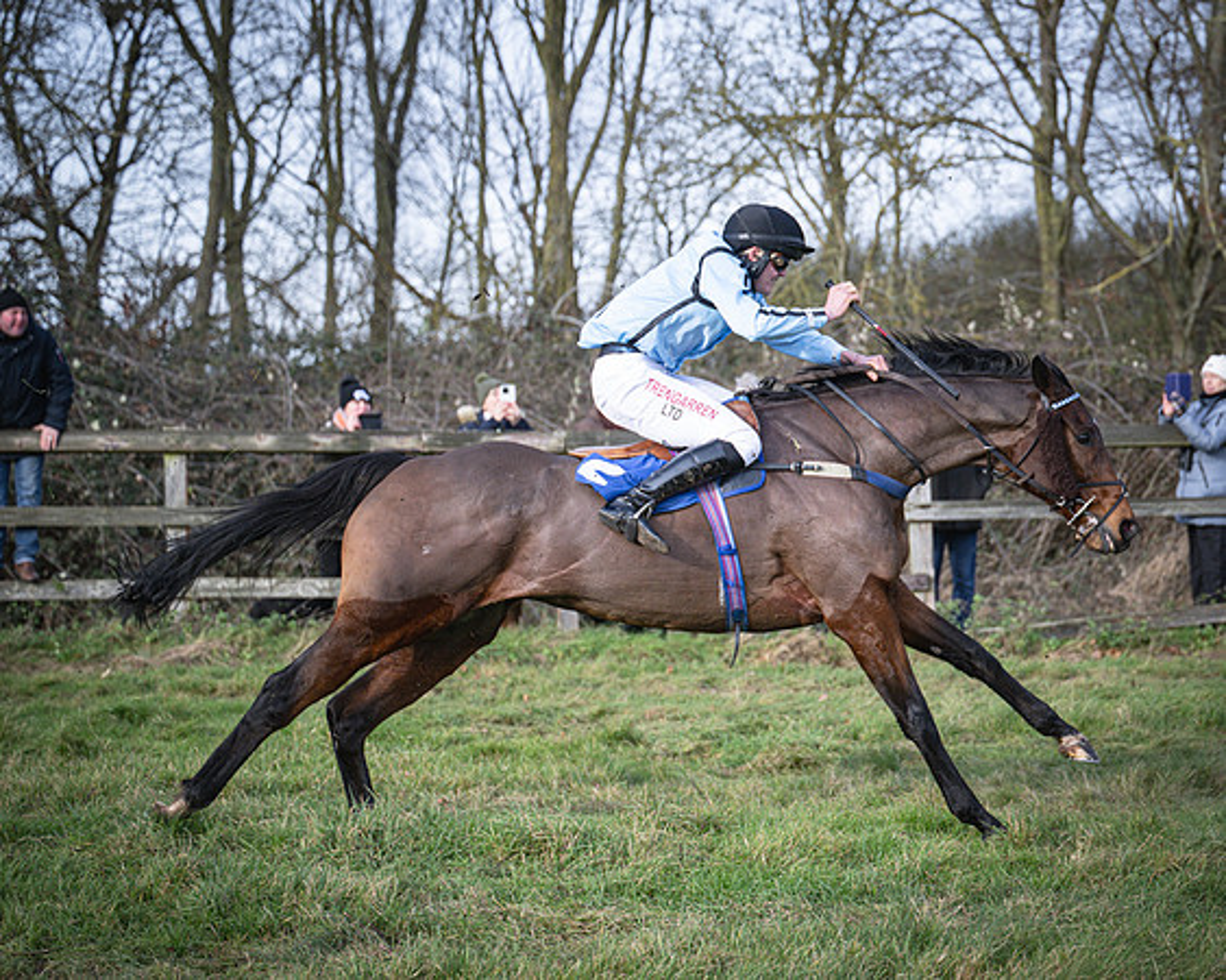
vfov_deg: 16.2
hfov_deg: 20.1
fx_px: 3451
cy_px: 468
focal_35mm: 95
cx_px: 718
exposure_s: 1/2000
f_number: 2.8
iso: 400
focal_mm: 70
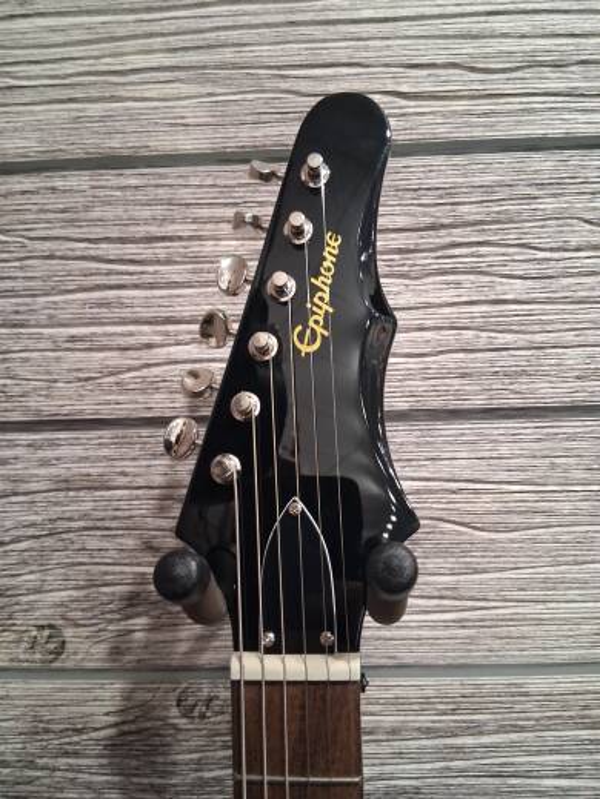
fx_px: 601
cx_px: 300
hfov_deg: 53.1
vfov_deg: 67.3
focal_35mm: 26
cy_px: 400
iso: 320
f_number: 1.8
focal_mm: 3.98
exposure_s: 1/50
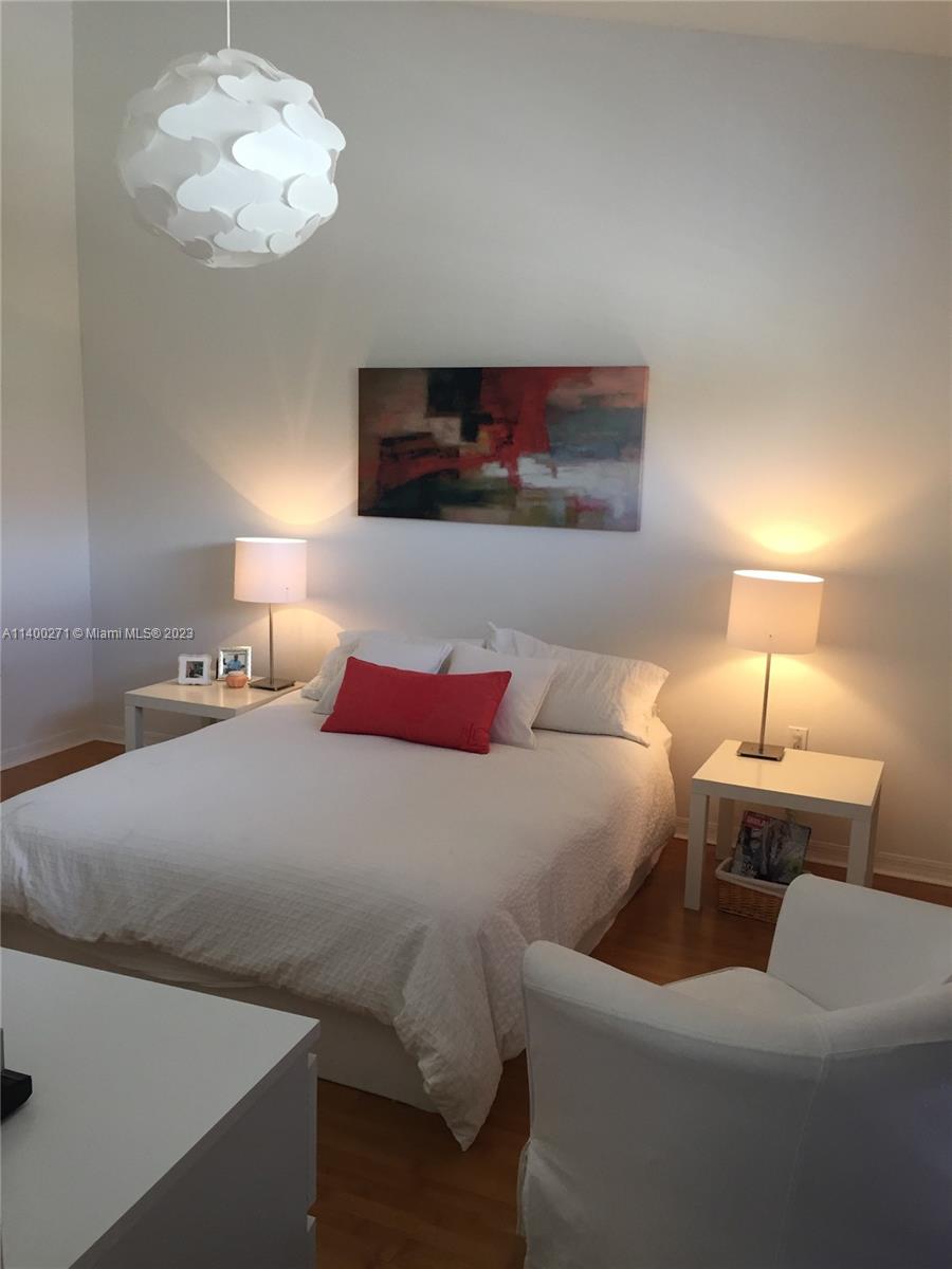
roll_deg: -1.2
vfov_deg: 61.7
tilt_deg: -10.5
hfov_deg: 48.2
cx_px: 476
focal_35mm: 29
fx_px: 1063
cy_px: 634
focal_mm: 4.15
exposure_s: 1/30
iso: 80
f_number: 2.2
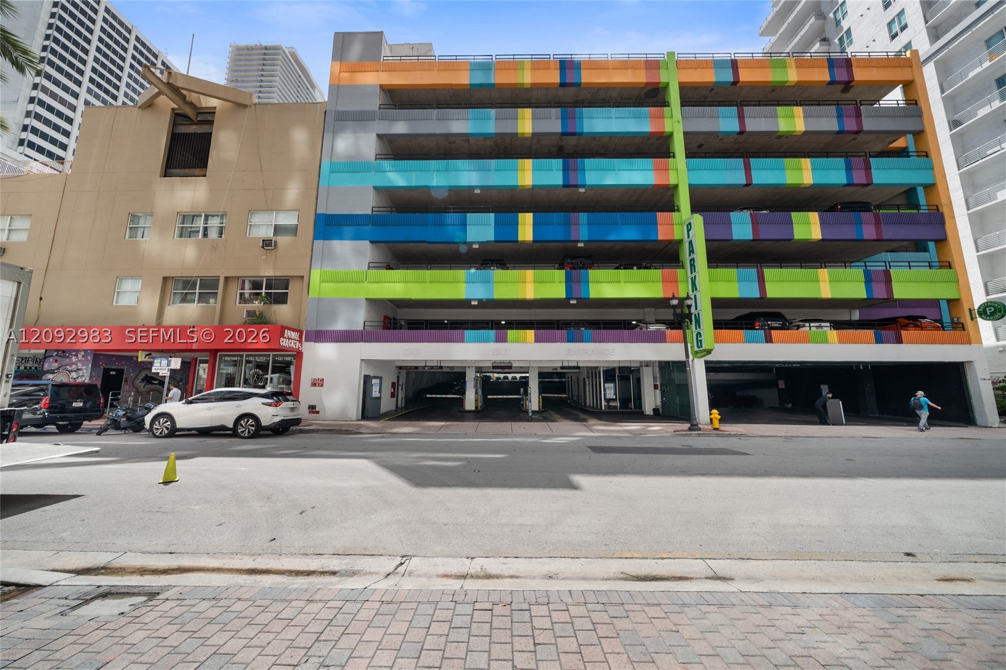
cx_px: 503
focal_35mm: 12
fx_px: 335
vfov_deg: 90.0
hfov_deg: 112.6
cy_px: 335
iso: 500
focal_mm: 12
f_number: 9
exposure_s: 1/160
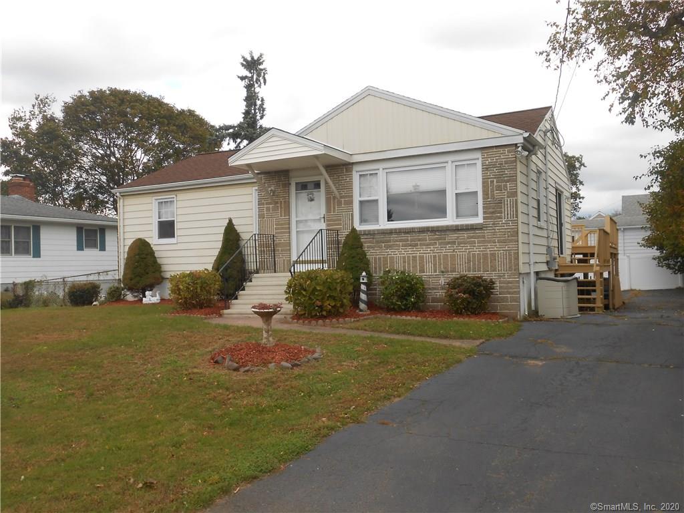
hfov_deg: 60.0
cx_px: 342
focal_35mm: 30
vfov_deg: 46.8
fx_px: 593
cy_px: 256
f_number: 3.8
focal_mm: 5.3
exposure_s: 1/250
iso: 80
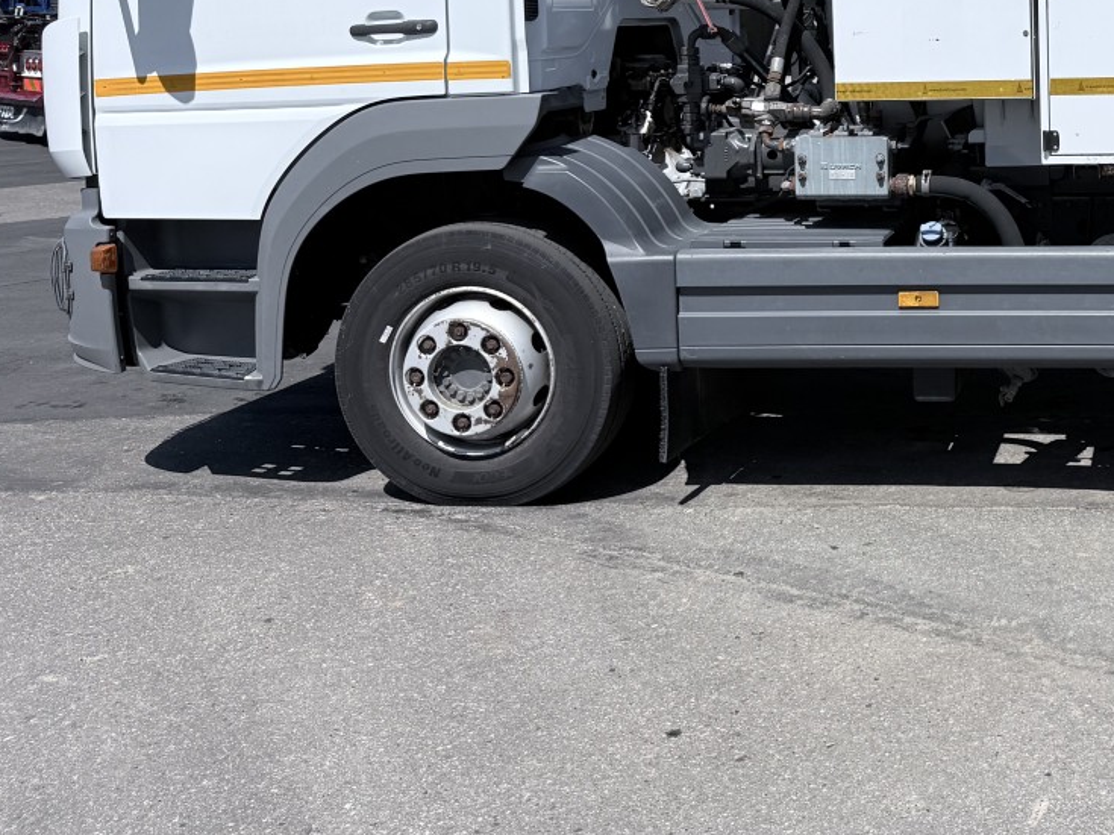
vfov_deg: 29.5
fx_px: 1512
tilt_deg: -0.4
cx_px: 1050
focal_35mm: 47
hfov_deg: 37.2
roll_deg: -0.4
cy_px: 70
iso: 80
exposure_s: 1/6711
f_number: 1.78
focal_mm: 6.76
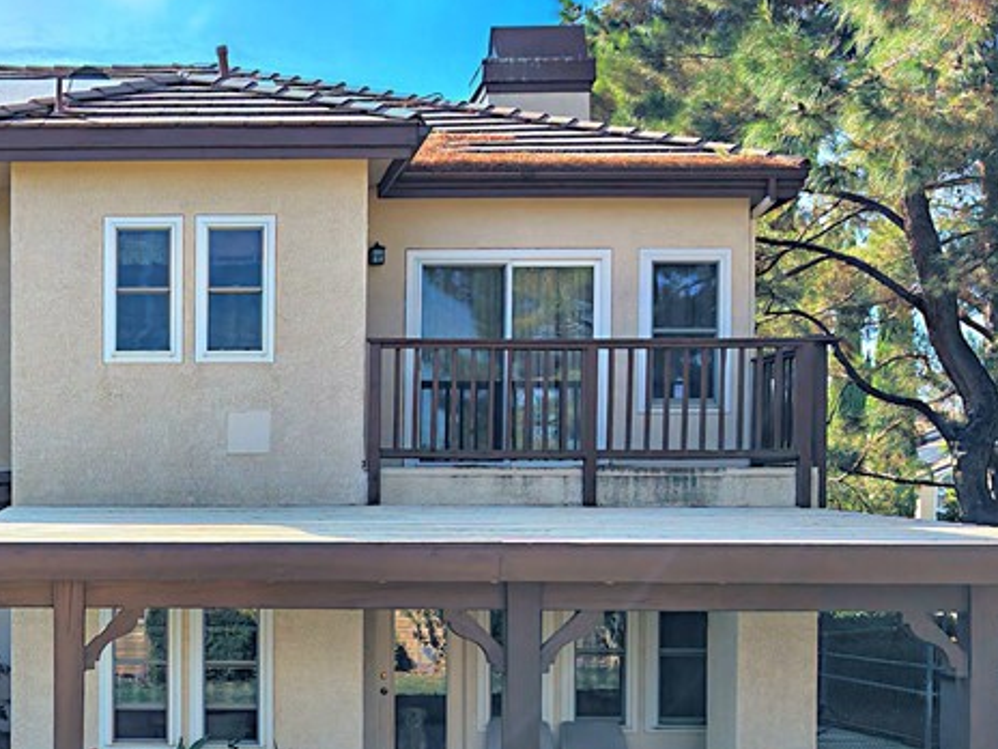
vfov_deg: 27.1
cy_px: 575
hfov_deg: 34.3
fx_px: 1528
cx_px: 112
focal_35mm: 53
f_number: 1.8
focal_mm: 8.67
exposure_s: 1/8000
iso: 400
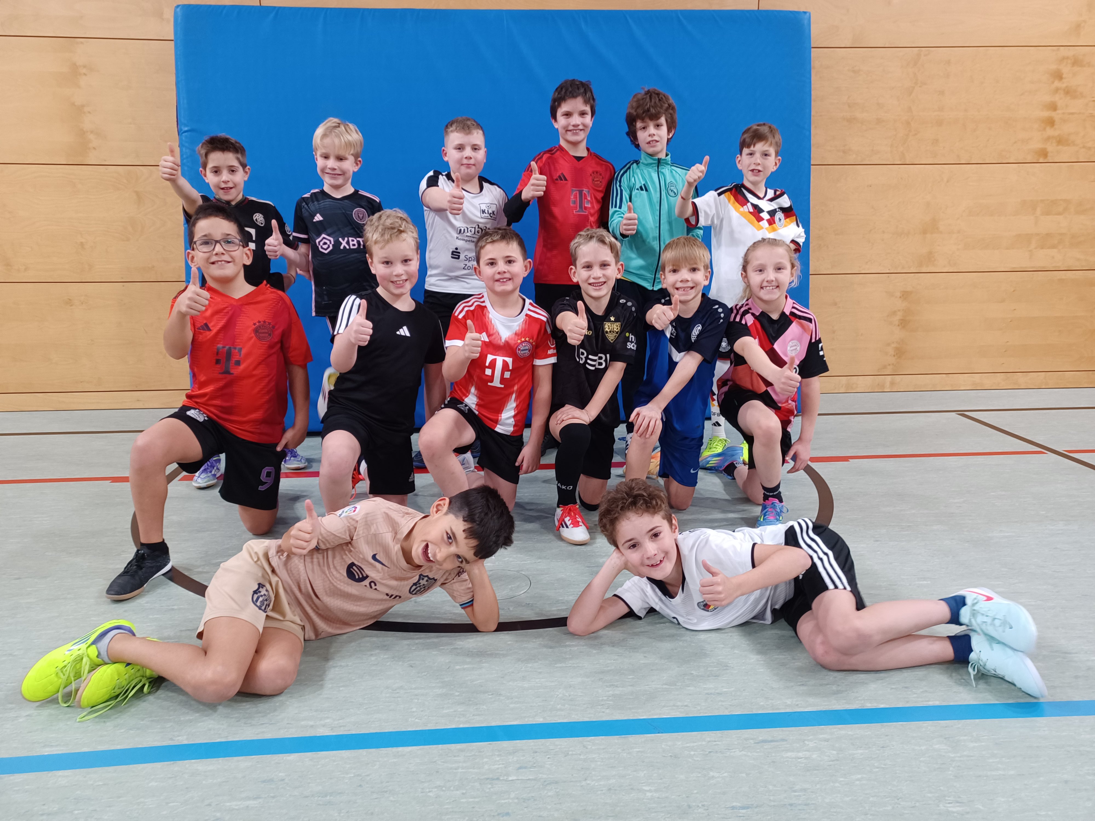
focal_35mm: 25
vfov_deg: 54.9
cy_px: 410
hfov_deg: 69.4
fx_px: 791
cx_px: 548
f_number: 1.8
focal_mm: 4.6
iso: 320
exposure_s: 1/33
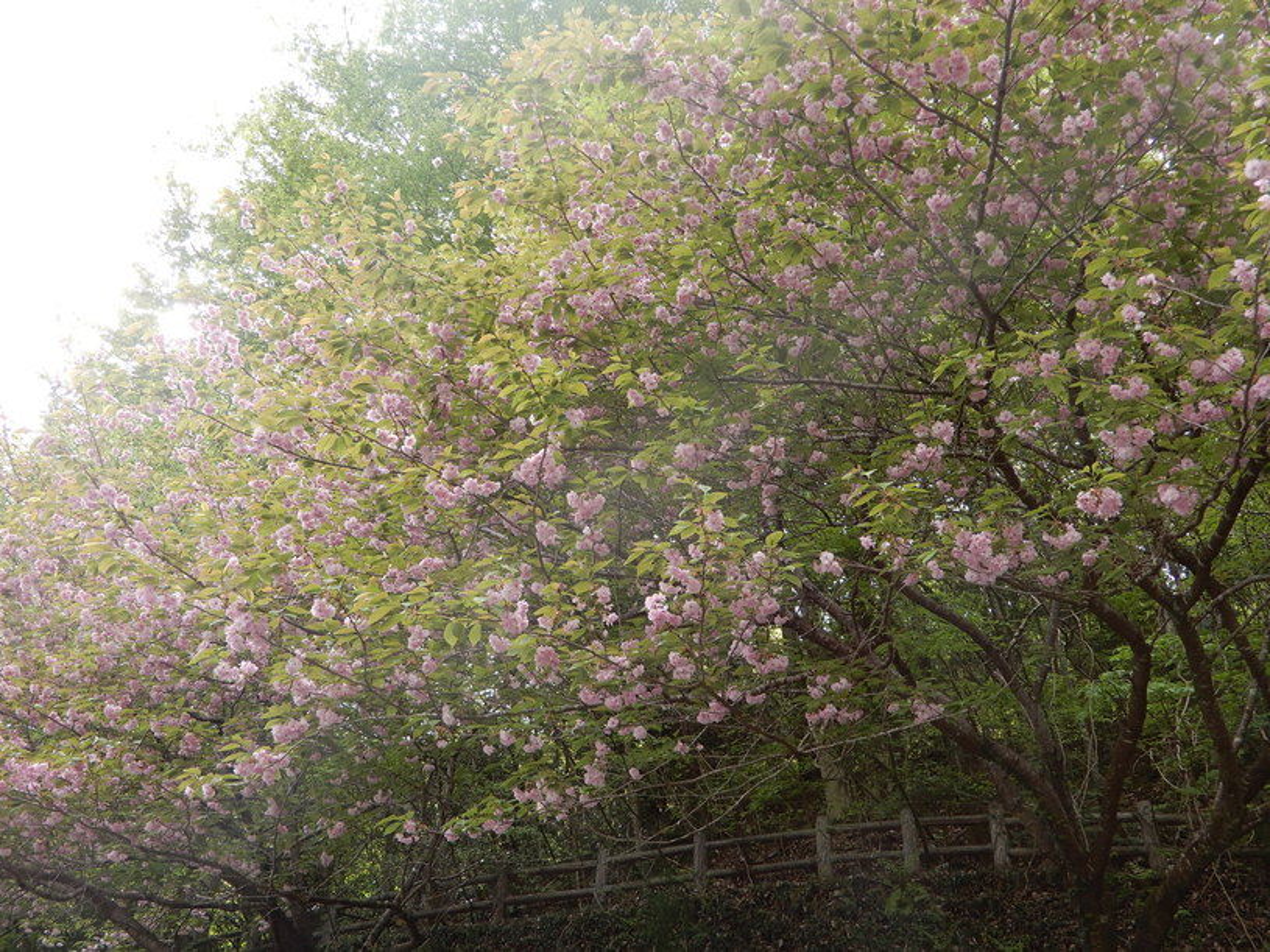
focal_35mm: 38
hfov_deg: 49.0
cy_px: 476
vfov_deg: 37.7
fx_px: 1394
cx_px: 635
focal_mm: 6.8
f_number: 4
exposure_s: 1/125
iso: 80
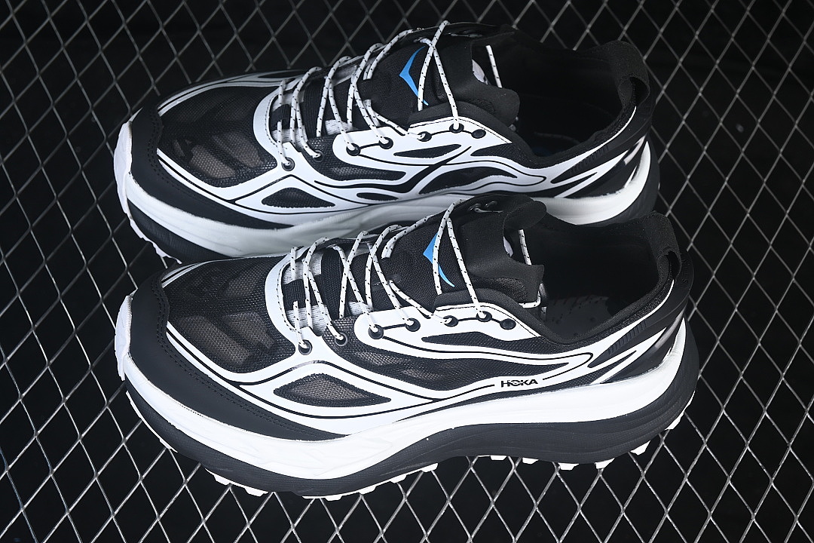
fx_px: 1696
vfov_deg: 18.2
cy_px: 272
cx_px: 407
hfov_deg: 27.0
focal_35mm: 75
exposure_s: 1/50
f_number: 6.3
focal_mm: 50
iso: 160
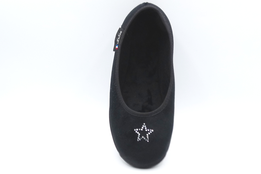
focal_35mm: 61
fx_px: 442
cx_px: 130
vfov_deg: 22.3
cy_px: 91
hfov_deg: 32.9
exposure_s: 1/125
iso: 100
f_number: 4
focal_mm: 5.9
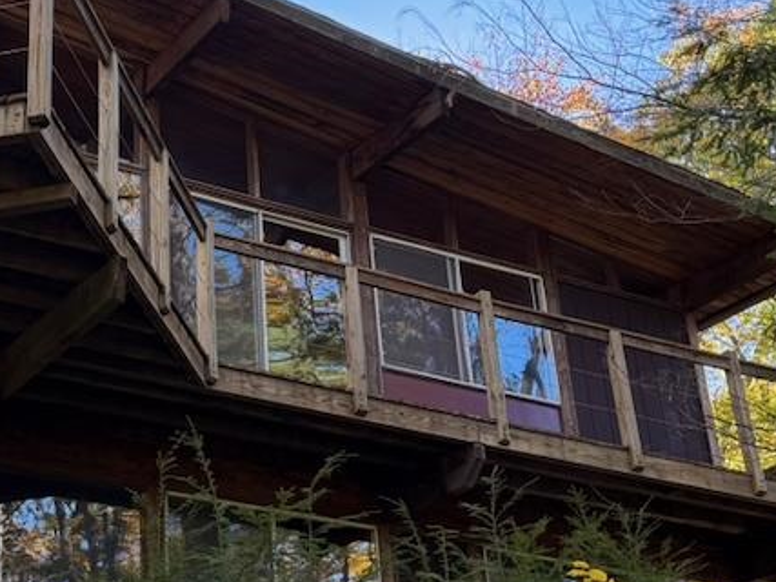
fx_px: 1614
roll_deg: +0.5
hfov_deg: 26.4
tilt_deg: +25.9
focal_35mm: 72
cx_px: 127
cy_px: 255
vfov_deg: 20.4
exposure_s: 1/317
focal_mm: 6.76
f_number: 1.78
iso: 100
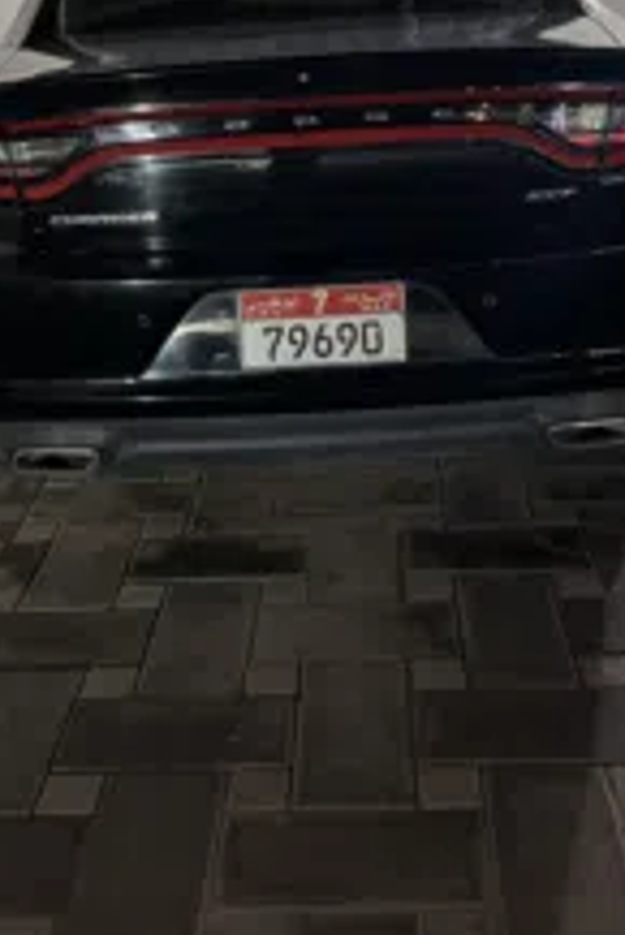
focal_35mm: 46
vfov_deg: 41.9
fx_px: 1196
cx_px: 302
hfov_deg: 29.3
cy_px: 276
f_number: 1.78
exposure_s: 1/13
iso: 1250
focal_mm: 6.76
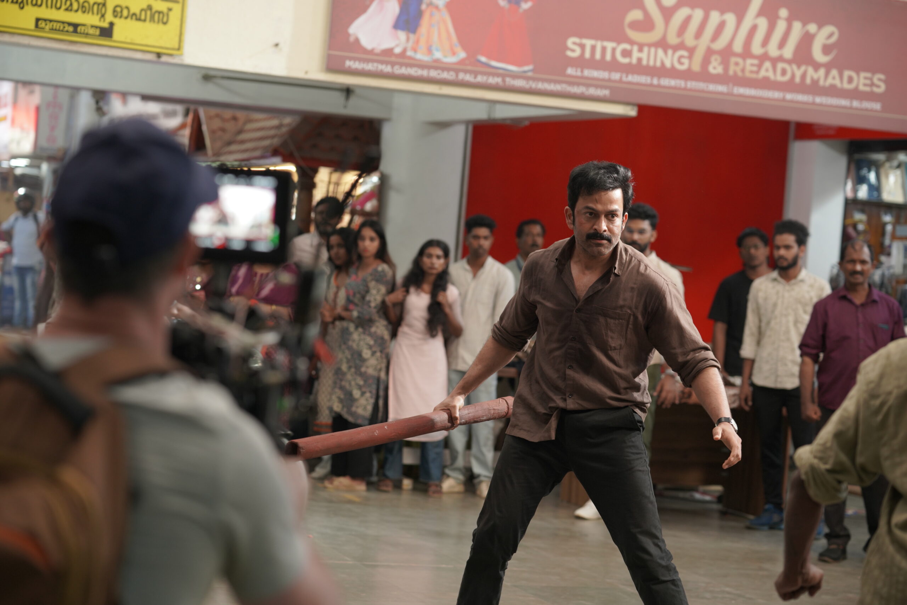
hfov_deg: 23.9
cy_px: 302
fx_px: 2142
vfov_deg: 16.1
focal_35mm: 85
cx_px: 454
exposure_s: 1/160
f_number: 2.8
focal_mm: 85
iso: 640
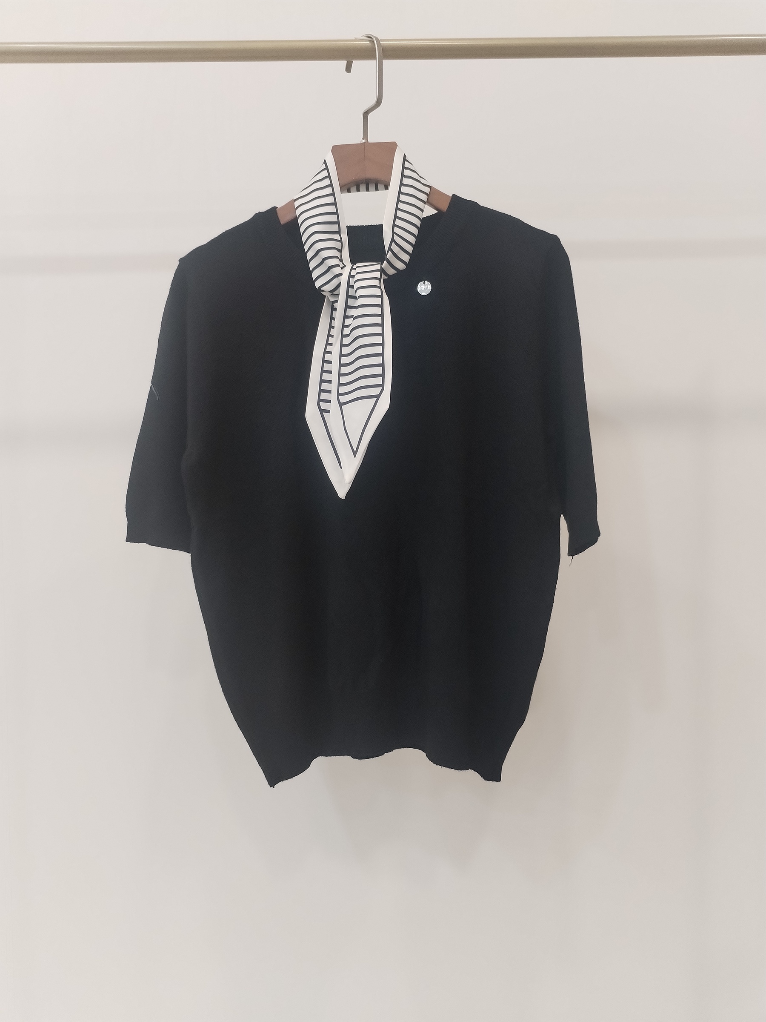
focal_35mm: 29
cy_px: 511
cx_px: 383
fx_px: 856
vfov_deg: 61.7
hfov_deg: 48.2
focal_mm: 4.75
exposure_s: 1/60
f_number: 1.8
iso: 431
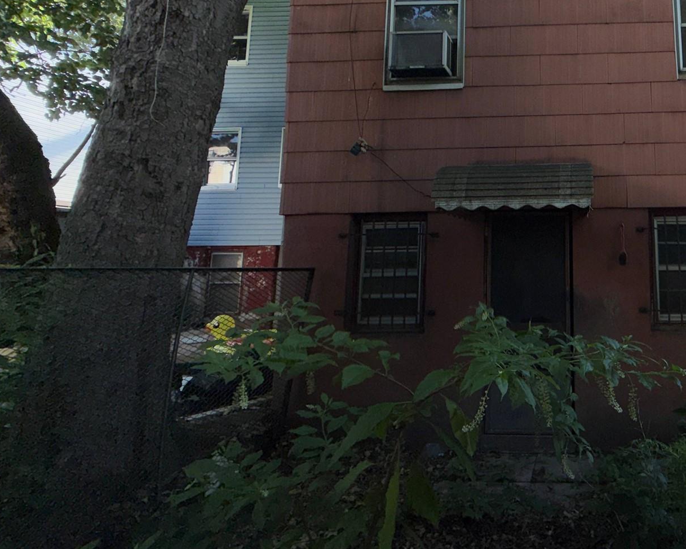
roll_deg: +1.7
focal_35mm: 23
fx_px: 467
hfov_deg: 64.6
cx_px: 570
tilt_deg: +7.0
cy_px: 197
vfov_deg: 59.9
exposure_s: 1/297
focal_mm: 2.22
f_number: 2.2
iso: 16
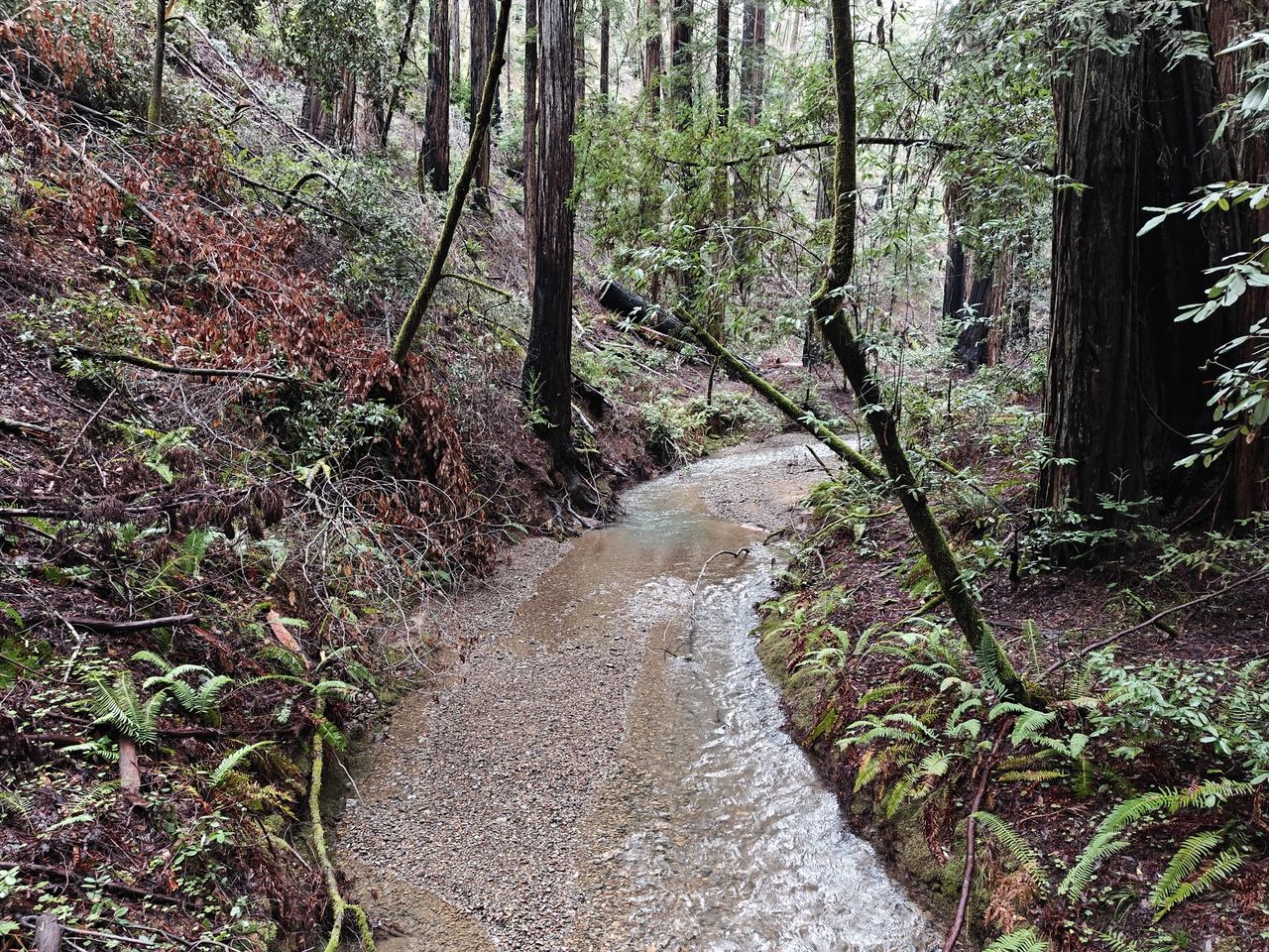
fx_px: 880
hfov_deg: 71.6
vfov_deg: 56.8
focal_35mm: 24
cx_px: 634
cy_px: 476
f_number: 1.8
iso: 1600
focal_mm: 5.59
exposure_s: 1/50
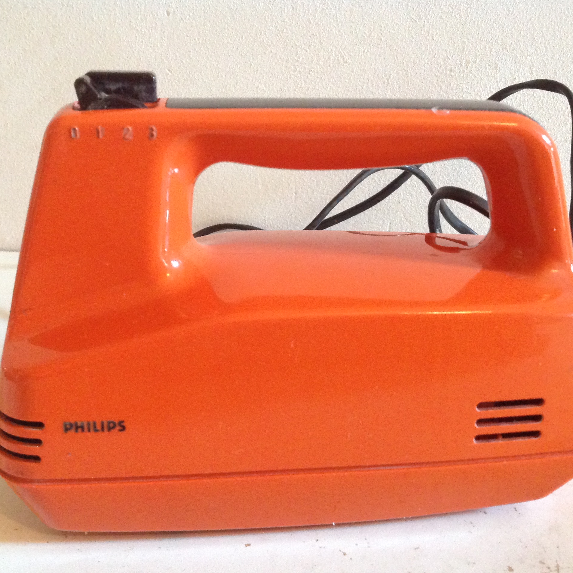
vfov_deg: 40.0
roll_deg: +0.1
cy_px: 283
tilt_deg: -20.2
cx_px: 262
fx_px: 787
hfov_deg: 40.0
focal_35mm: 42
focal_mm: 4.28
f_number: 2.4
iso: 500
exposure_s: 1/15
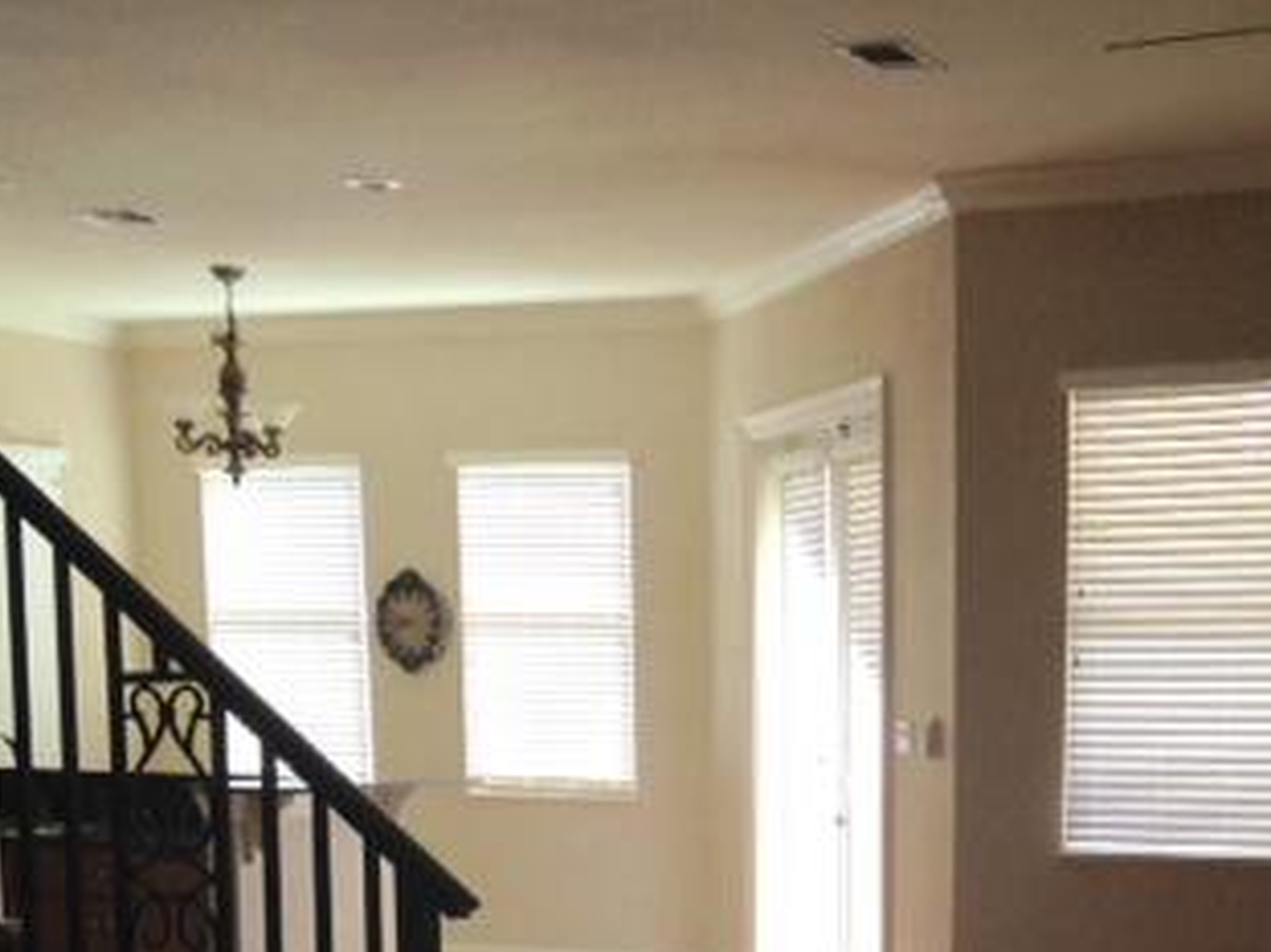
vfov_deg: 20.8
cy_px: 972
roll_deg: -0.6
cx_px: 1046
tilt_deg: -8.0
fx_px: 2496
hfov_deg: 27.9
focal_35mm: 68
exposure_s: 1/120
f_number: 2.4
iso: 64
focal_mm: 4.12
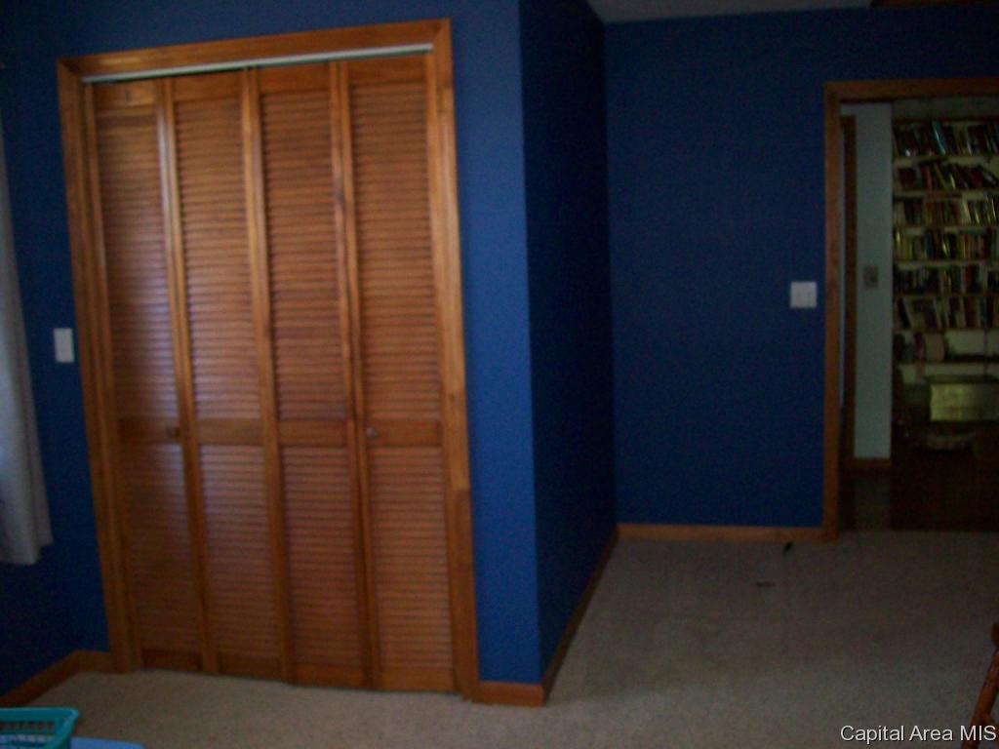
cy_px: 374
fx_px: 1039
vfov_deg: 39.7
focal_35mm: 36
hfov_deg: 51.4
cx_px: 500
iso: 200
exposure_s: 1/64
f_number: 2.7
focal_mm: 6
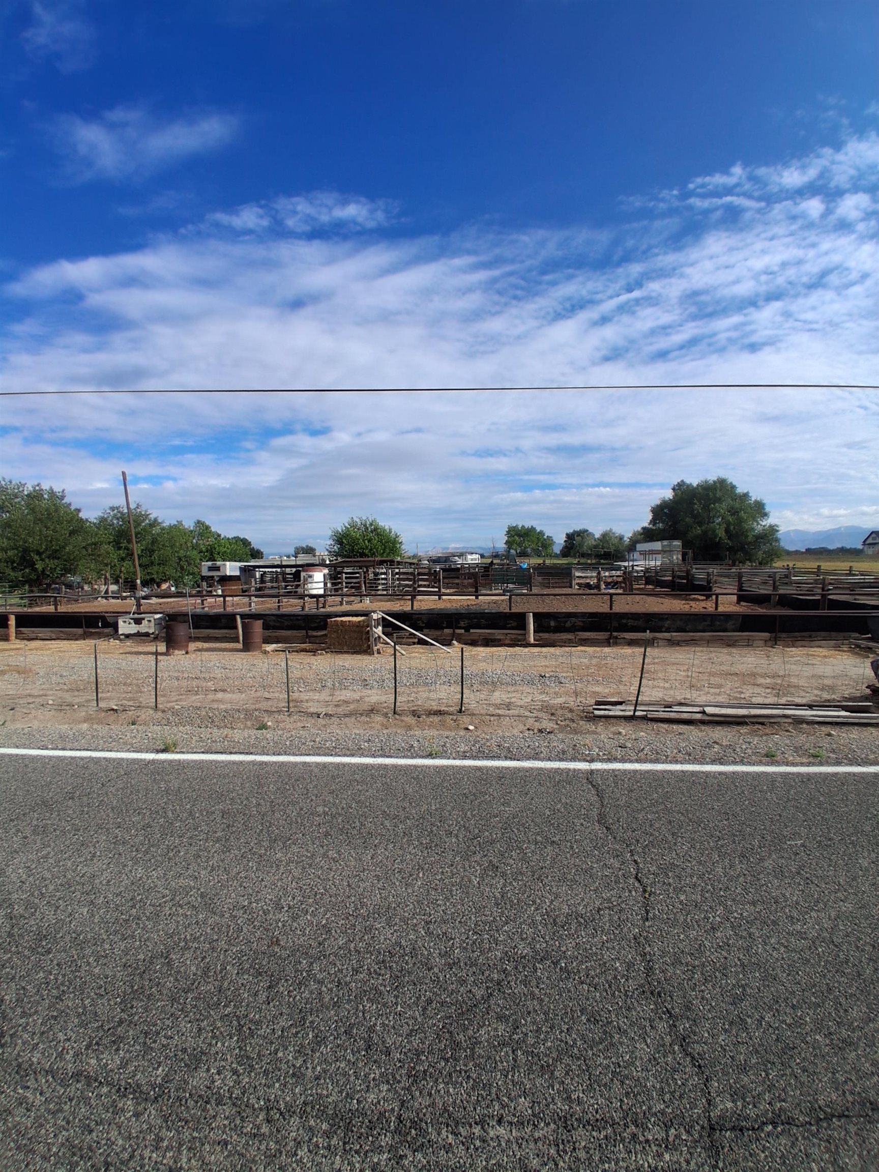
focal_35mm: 17
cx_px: 440
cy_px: 586
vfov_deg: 91.0
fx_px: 576
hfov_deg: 74.7
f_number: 2.2
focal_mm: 1.4
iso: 50
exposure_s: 1/1326
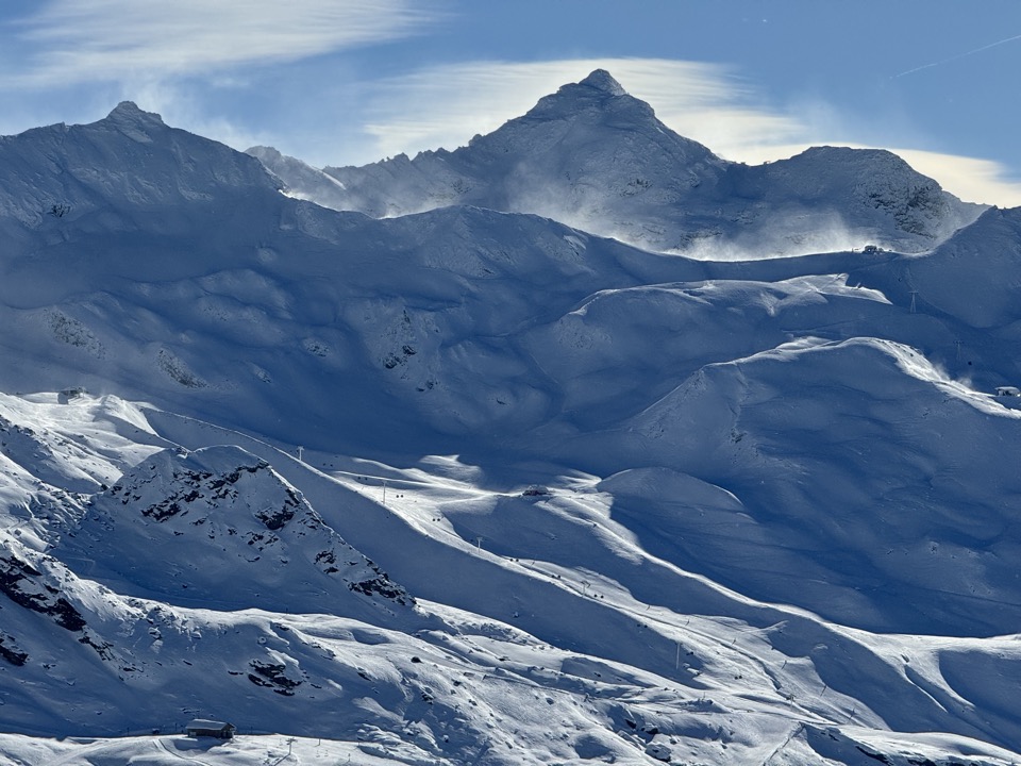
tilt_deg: +1.3
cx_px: 510
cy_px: 383
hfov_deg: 16.4
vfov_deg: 12.3
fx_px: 3539
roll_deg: +0.8
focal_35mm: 120
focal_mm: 15.66
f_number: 2.8
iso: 64
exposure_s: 1/6897
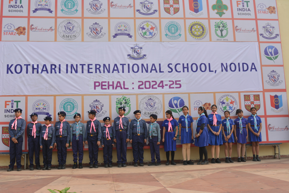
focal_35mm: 42
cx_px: 144
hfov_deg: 46.4
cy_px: 96
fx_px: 337
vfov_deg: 31.9
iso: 160
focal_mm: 28
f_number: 8
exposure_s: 1/250
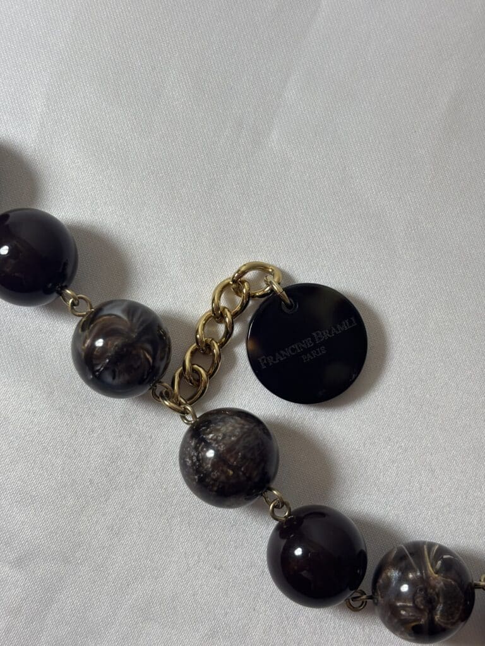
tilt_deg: -86.5
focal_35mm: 52
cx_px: 242
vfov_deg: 36.8
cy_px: 323
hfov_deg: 28.0
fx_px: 971
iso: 25
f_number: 1.6
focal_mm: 5.96
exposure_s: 1/145
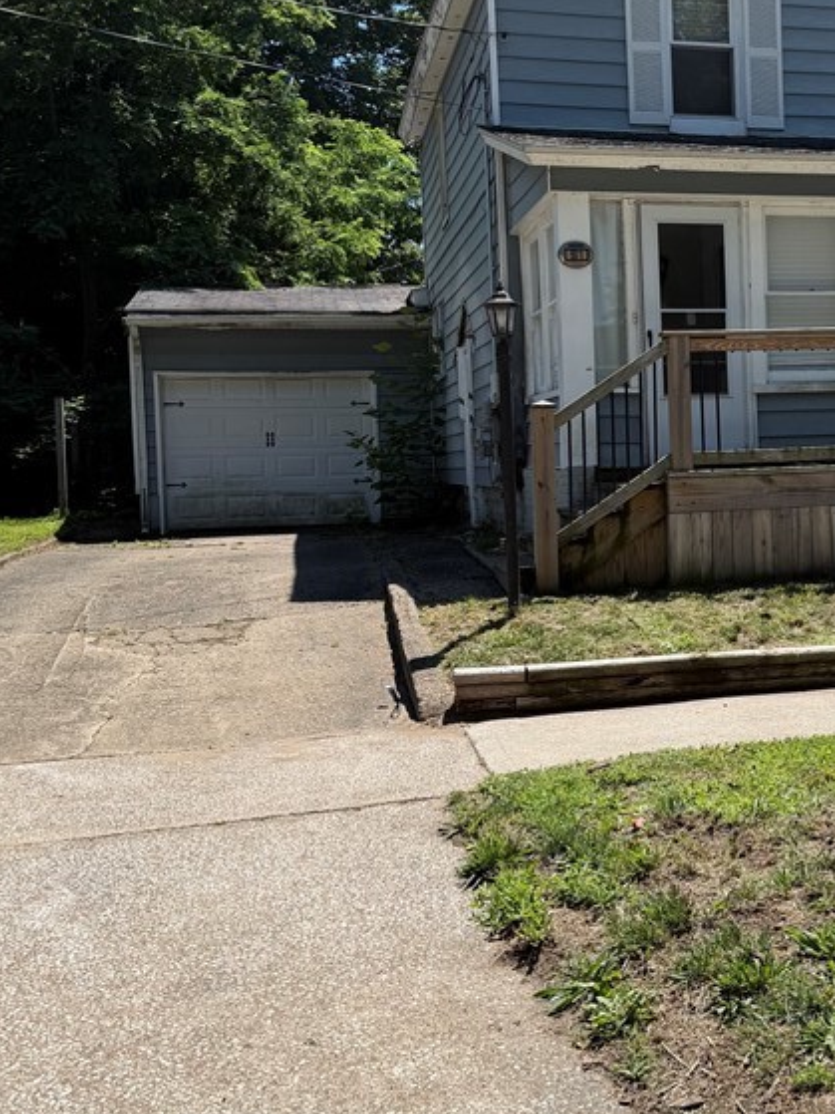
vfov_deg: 42.8
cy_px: 466
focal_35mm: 44
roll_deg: +2.4
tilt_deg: -4.3
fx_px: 1416
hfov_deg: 31.4
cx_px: 745
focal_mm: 6.76
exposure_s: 1/3584
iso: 80
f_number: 1.78
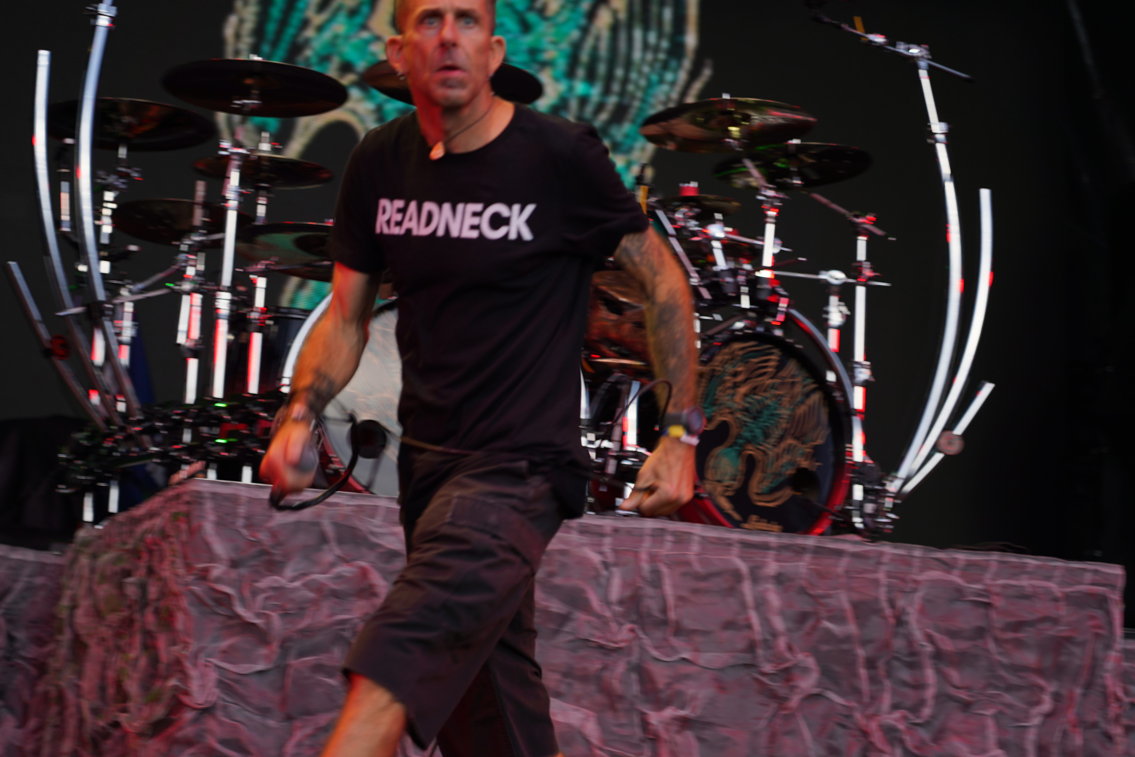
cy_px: 378
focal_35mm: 105
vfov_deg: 13.0
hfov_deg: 19.5
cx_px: 568
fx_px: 3310
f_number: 4
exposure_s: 1/125
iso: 125
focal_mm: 105
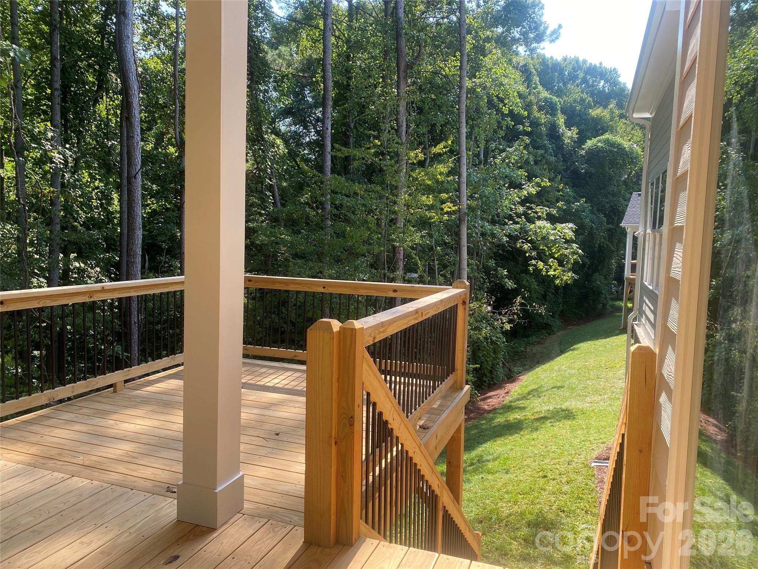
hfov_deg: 67.3
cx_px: 379
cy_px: 284
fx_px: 569
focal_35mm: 26
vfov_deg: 53.1
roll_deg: -1.3
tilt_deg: -7.6
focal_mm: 4.25
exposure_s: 1/508
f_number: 1.8
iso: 32
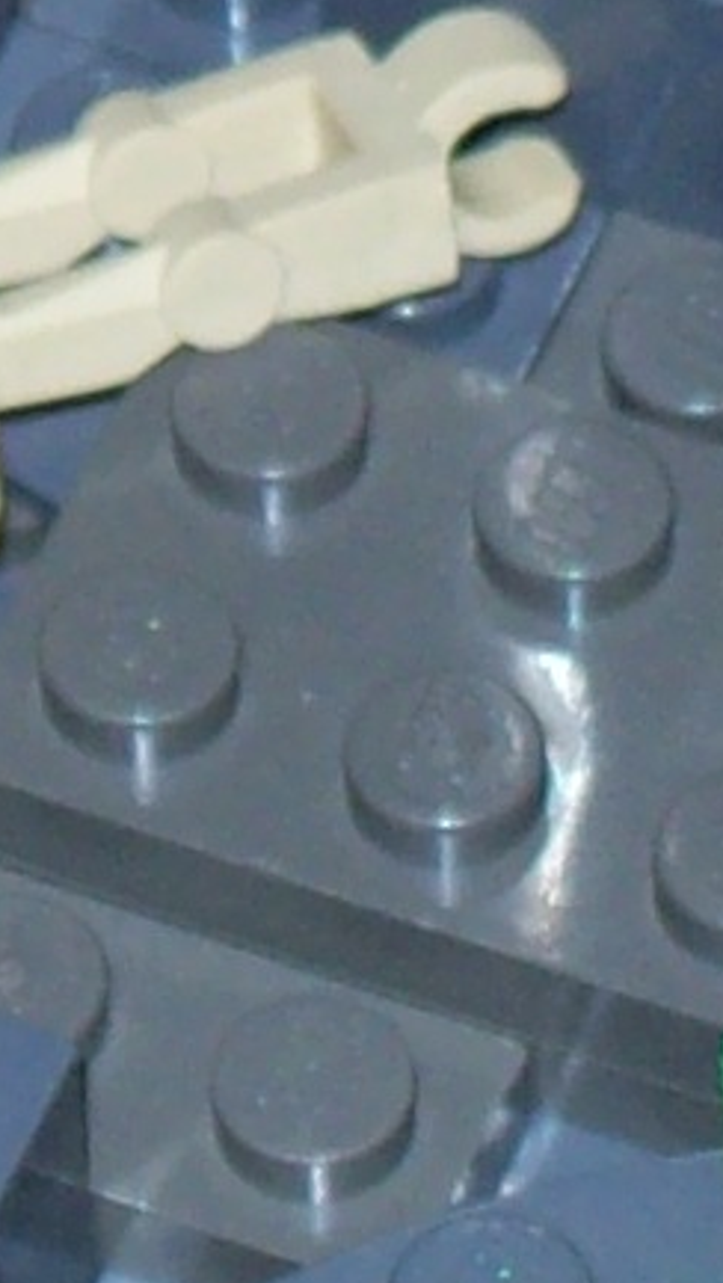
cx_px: -729
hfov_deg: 2.4
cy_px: -750
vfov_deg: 4.3
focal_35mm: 501
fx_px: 17052
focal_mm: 11.6
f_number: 3.8
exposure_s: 1/97.2
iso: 80
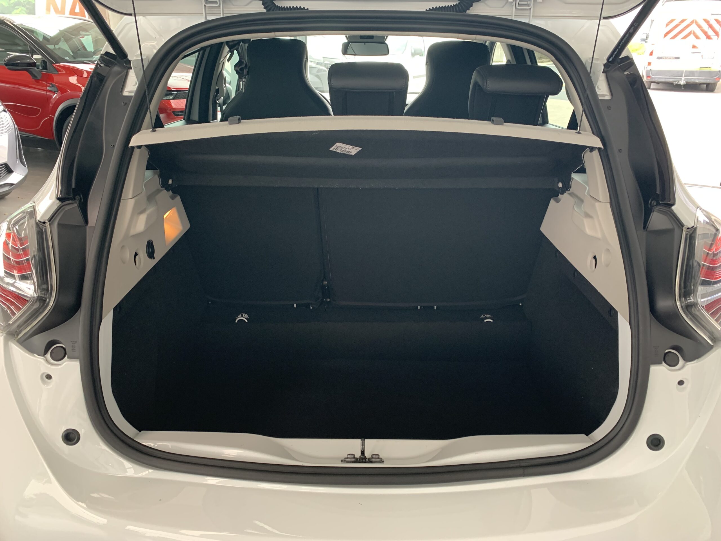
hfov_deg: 67.3
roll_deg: -1.3
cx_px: 360
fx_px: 542
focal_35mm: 26
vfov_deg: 53.1
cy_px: 270
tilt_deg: -23.4
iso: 125
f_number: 1.8
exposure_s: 1/60
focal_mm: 4.25
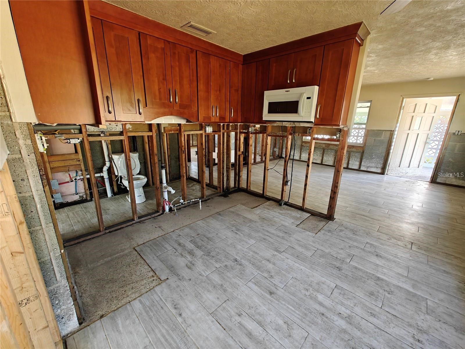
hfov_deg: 102.1
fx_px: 188
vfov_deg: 85.7
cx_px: 232
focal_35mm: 14
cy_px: 174
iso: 160
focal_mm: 2.62
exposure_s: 1/50
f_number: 2.2
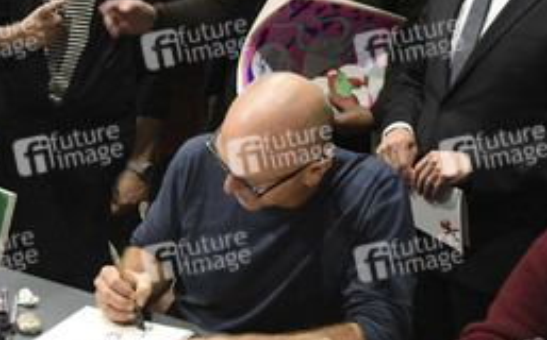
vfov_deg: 19.0
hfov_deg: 30.2
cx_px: 225
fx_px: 1013
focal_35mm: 68
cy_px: 98
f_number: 5.6
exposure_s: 1/100
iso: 12800
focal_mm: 38
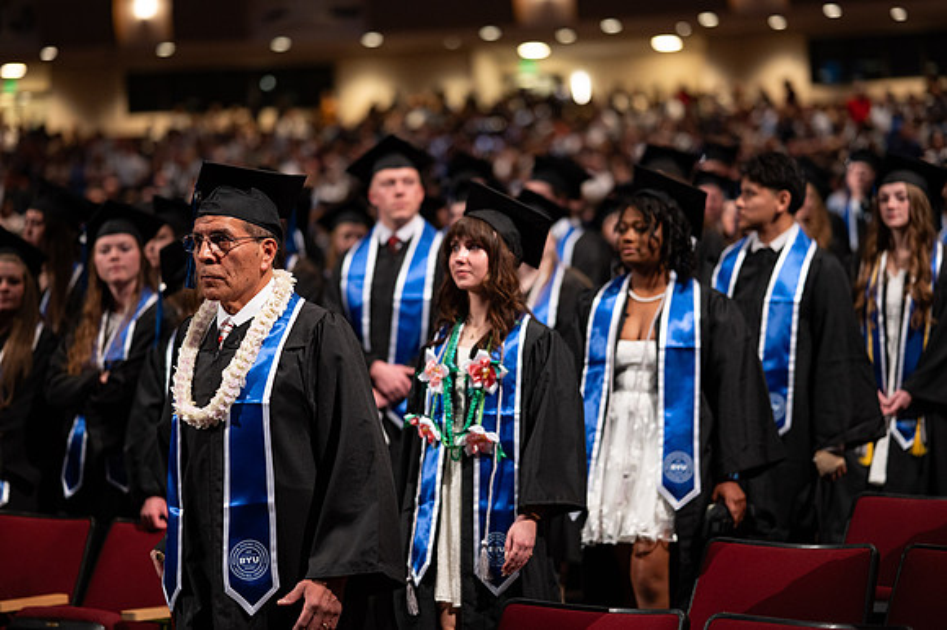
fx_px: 2235
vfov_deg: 16.1
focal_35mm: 85
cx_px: 474
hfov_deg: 23.9
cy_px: 315
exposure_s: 1/200
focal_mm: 85
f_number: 1.8
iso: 1250
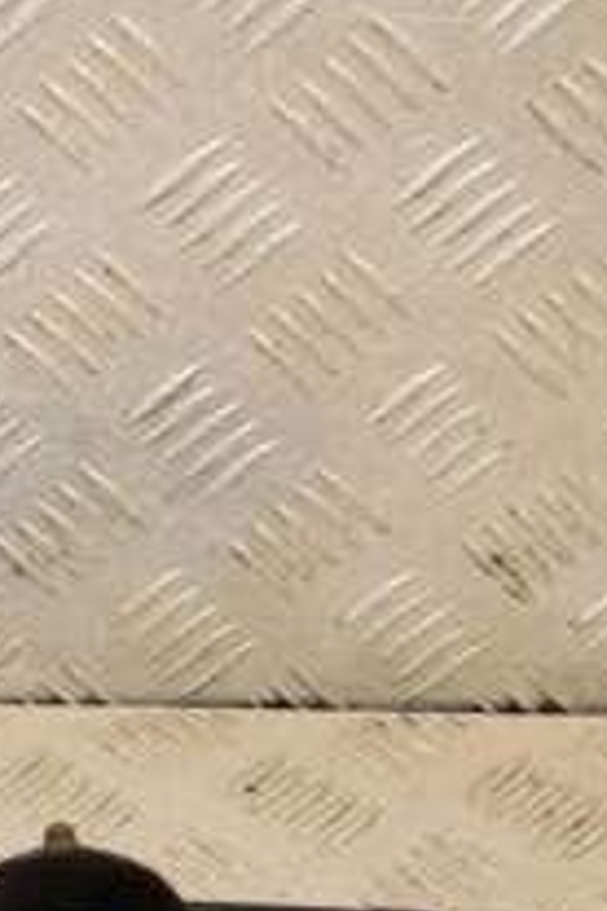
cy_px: 651
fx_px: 3515
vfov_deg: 14.7
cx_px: -330
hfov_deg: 9.6
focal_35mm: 139
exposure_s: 1/200
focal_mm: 32
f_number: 6.3
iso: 800
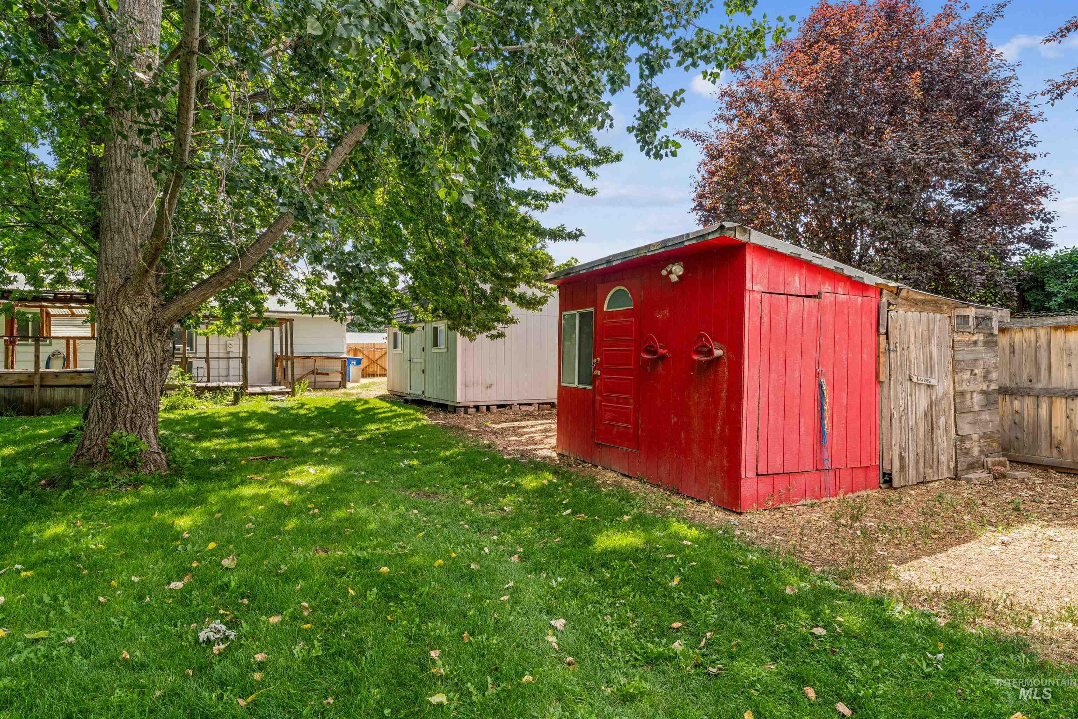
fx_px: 578
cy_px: 360
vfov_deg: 63.7
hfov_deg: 86.0
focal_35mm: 19
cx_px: 539
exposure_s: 1/80
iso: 400
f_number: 13
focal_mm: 19.3
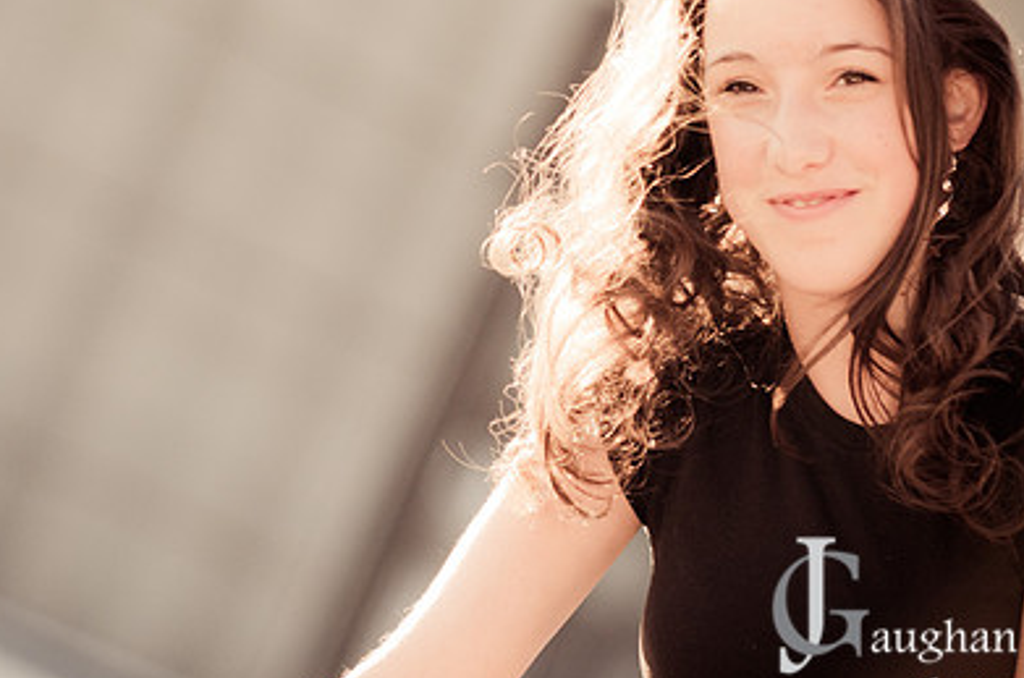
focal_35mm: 301
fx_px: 8537
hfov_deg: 6.9
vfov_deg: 4.5
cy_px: 232
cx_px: 409
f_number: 3.2
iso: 500
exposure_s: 1/1250
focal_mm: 135
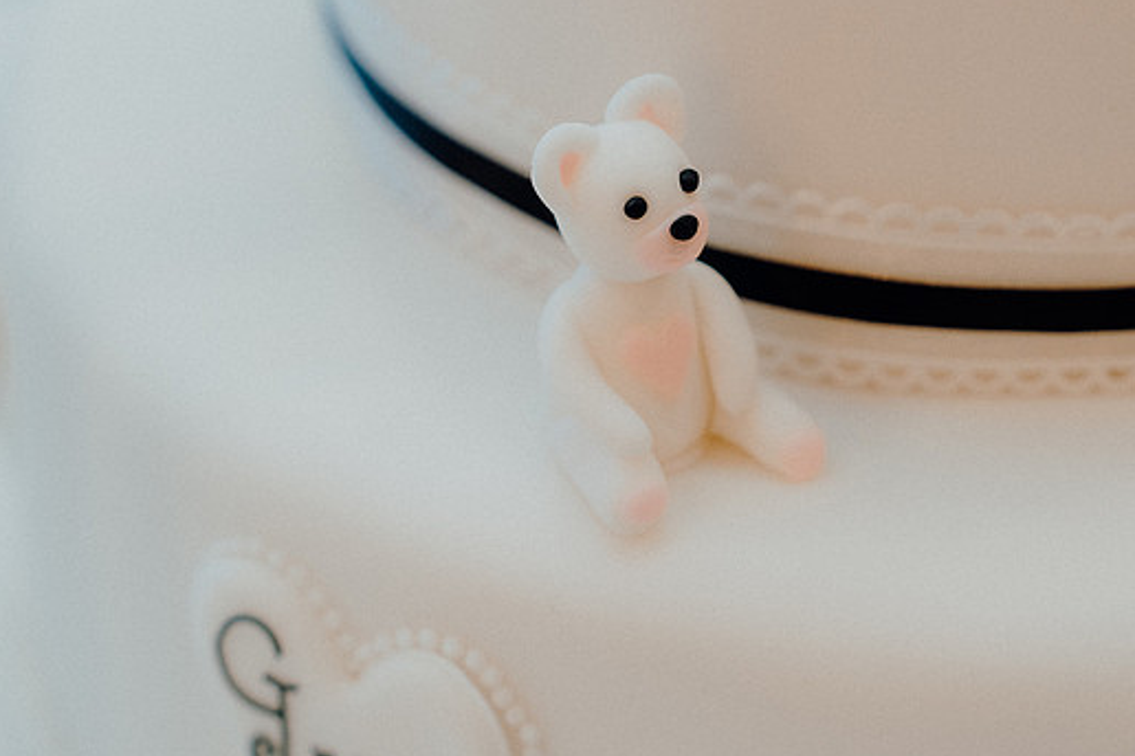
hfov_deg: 17.3
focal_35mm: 118
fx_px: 3720
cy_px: 397
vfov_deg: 11.6
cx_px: 629
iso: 640
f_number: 3.5
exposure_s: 1/160
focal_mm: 70
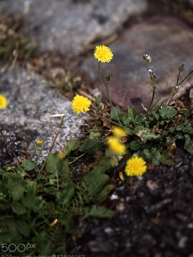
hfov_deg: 15.4
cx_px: 99
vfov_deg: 20.4
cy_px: 128
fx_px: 714
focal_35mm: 96
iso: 160
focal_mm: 43
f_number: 1.2
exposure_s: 1/800
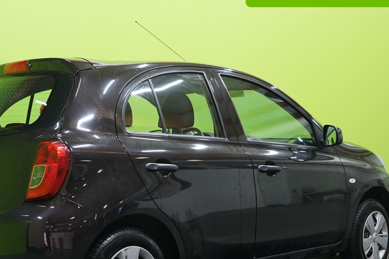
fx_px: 670
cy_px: 155
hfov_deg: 32.3
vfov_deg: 21.9
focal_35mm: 62
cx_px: 159
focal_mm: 35
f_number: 4.5
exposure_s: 1/20
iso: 640
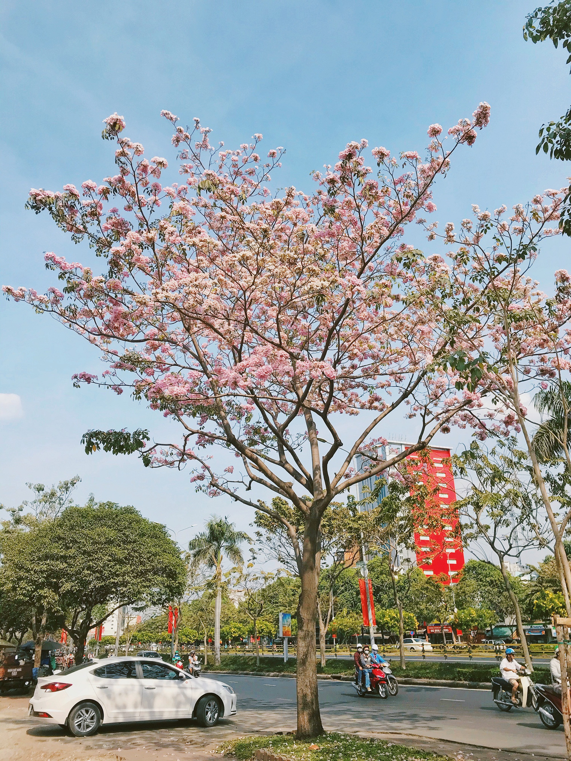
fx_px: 616
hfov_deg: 49.8
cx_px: 286
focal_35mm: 28
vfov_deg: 63.4
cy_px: 380
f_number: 1.8
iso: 20
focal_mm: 3.99
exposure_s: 1/2817
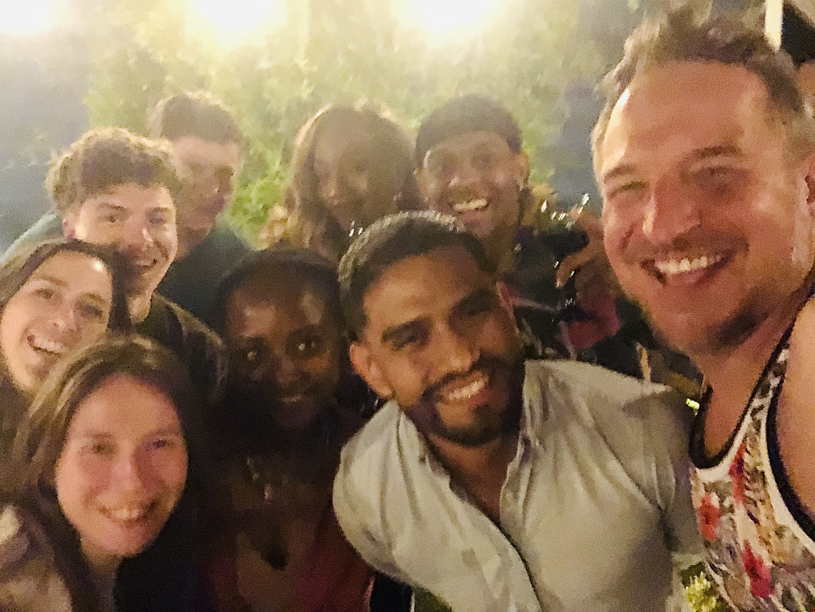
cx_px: 408
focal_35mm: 32
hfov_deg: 56.8
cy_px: 306
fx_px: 754
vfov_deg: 44.2
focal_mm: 2.87
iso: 2000
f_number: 2.2
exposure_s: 1/15
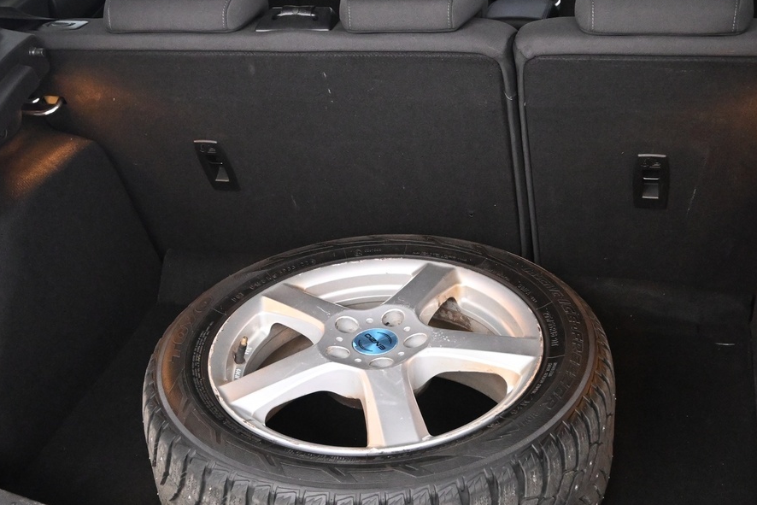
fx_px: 1124
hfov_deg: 37.2
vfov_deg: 25.3
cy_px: 230
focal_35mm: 53
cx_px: 387
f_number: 3.8
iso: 4000
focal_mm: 19.5
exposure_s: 1/60
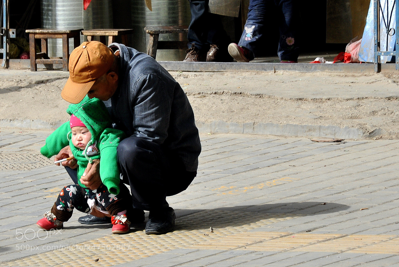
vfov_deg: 8.7
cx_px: 200
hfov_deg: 13.0
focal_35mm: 158
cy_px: 134
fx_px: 1747
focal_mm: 105
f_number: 8
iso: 200
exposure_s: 1/250
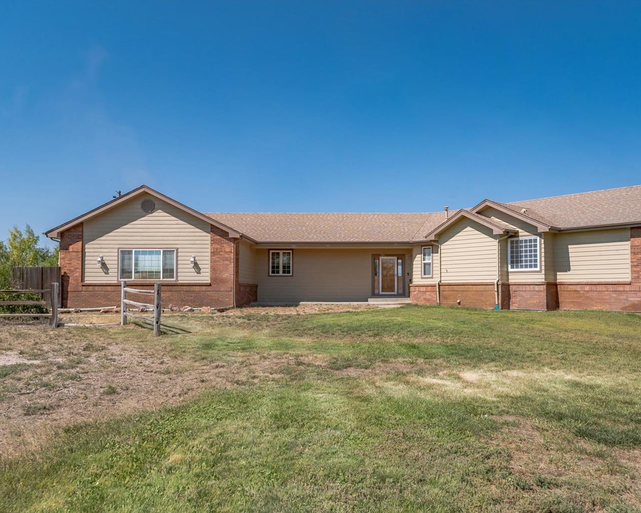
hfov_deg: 61.9
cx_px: 368
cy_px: 265
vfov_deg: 51.5
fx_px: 531
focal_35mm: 28
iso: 400
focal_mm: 24
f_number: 9
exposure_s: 1/800
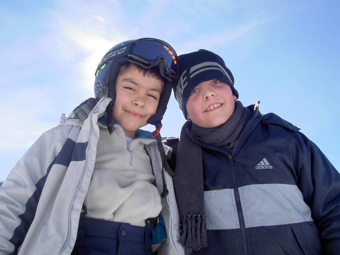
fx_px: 383
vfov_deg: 36.8
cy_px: 128
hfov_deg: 47.9
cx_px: 170
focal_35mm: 39
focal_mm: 8
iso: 100
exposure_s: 1/400
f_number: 4.7
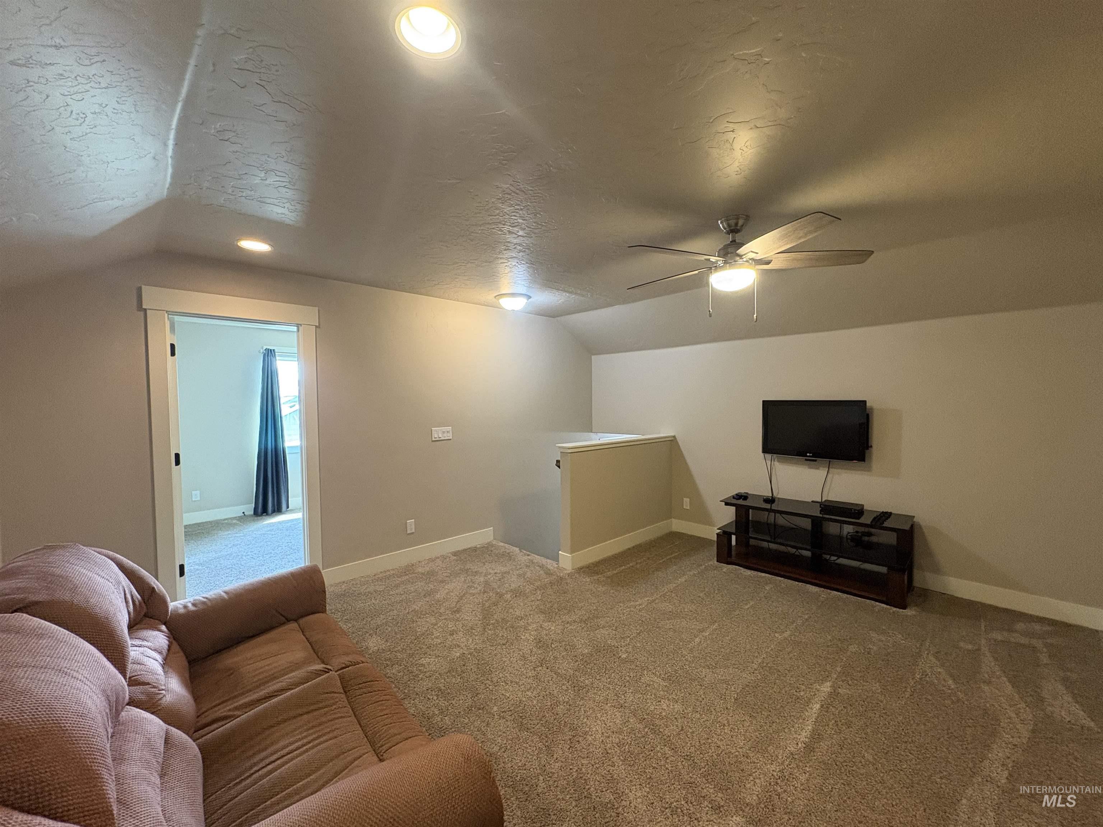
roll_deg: +1.4
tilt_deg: -0.7
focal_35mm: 14
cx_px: 552
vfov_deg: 85.7
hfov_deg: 102.1
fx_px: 446
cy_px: 414
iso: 320
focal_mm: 2.22
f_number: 2.2
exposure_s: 1/60
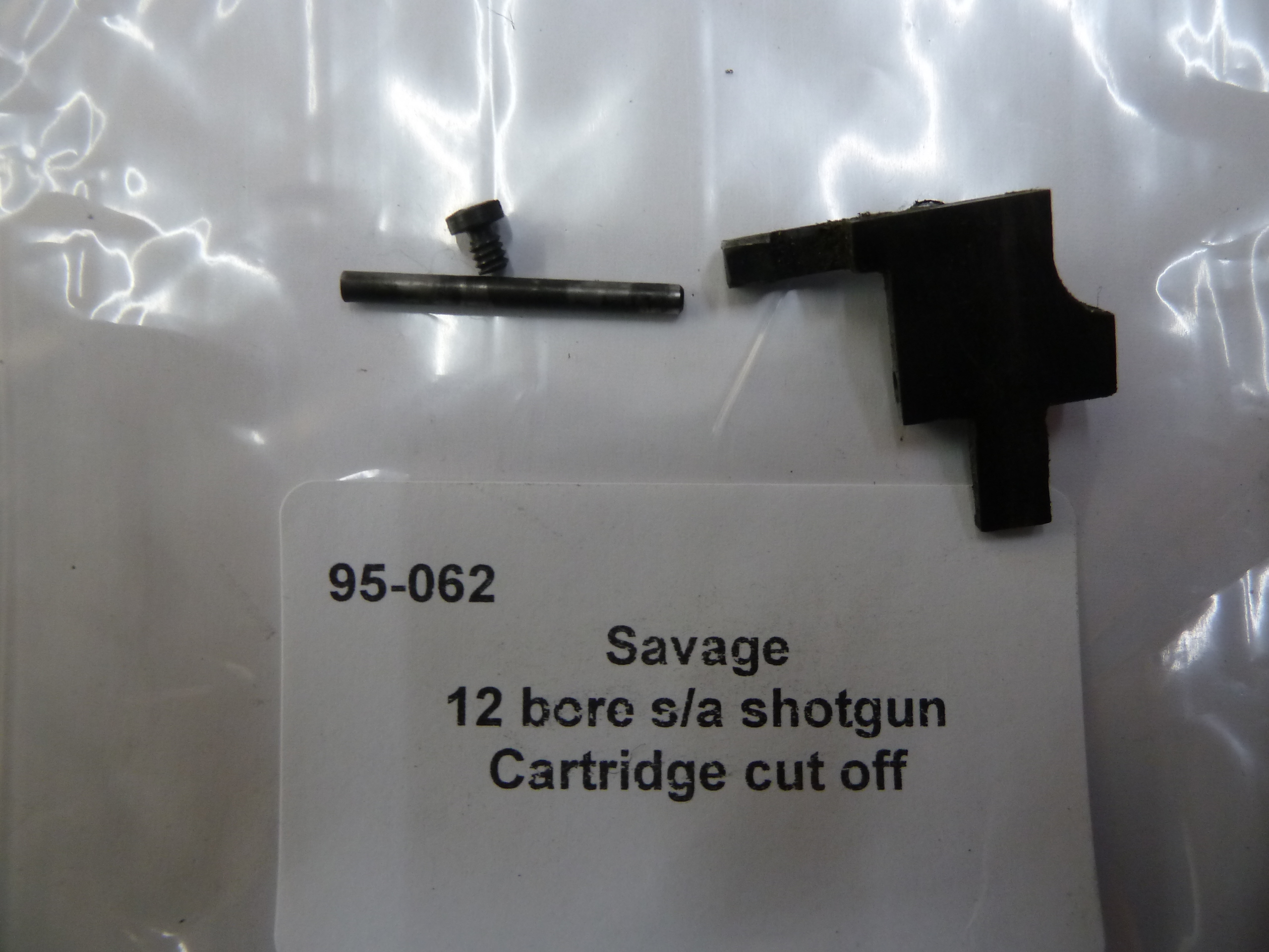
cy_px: 476
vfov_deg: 54.9
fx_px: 916
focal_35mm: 25
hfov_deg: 69.4
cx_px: 634
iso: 200
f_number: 3.3
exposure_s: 1/30
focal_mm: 4.1
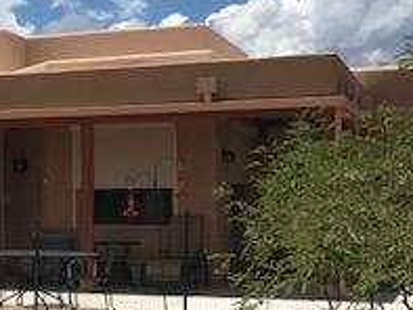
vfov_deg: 16.2
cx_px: -40
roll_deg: +0.3
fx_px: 1086
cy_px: 182
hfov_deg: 20.5
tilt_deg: +1.4
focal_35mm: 91
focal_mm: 3.99
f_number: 1.8
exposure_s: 1/5319
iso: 20
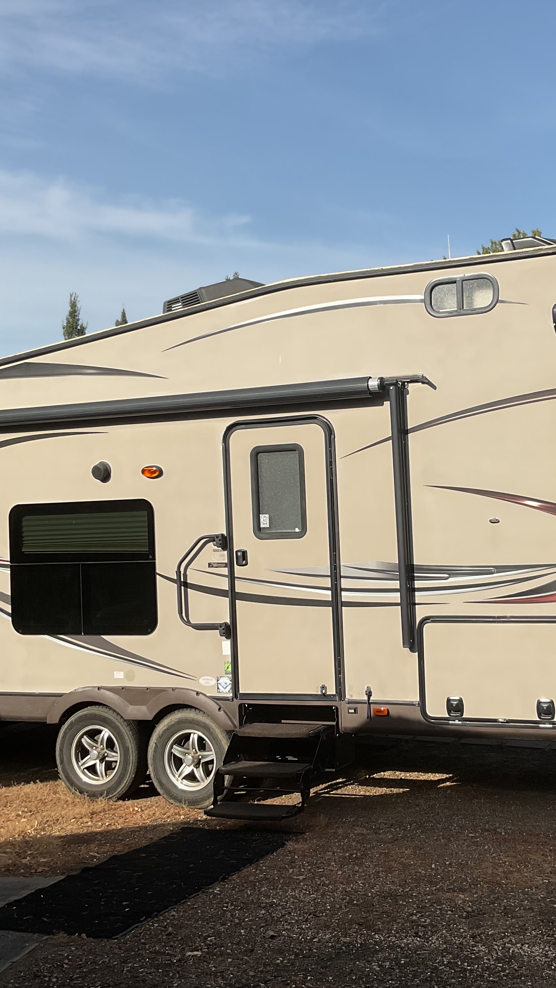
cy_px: 503
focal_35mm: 43
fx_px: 1127
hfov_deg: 27.3
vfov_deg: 47.4
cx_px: 413
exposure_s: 1/2427
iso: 16
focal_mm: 3
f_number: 1.8
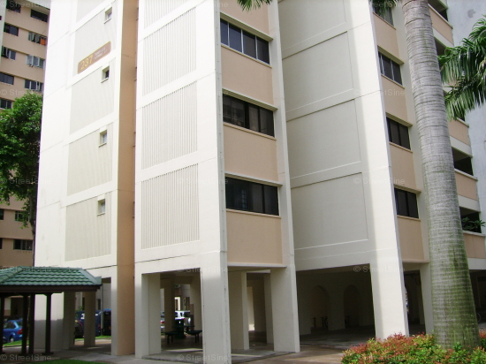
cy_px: 182
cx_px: 243
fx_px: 491
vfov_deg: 40.7
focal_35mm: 35
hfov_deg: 52.6
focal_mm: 5.95
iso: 50
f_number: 5.8
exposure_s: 1/297
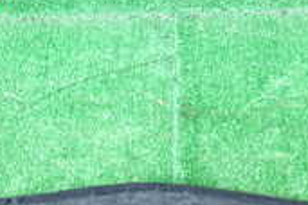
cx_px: 211
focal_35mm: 91
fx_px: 778
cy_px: 379
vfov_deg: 13.4
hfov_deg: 22.3
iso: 200
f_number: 2
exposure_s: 1/30
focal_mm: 4.5
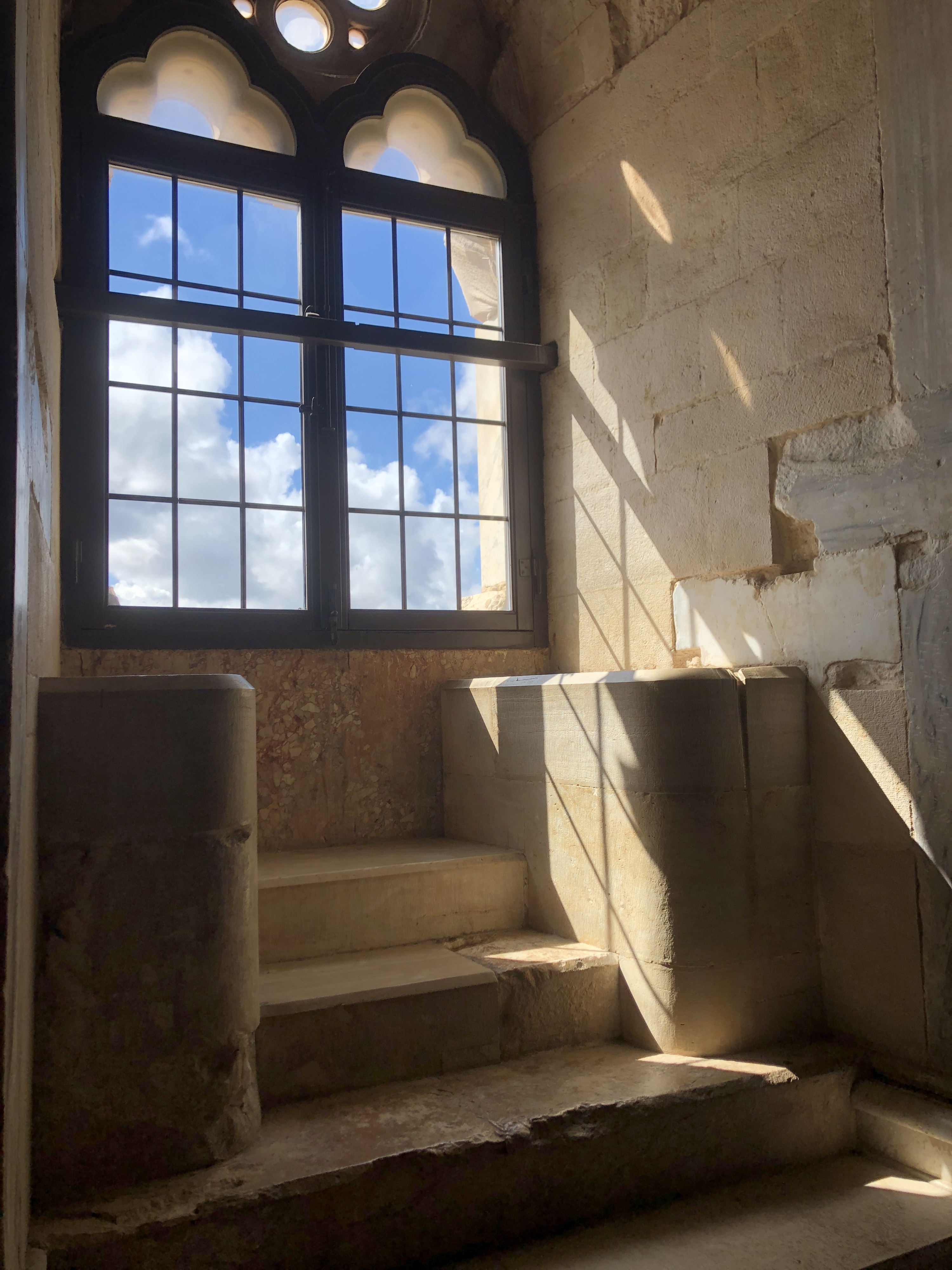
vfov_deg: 63.4
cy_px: 635
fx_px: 1027
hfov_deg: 49.7
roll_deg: +1.8
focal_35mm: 28
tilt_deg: +4.5
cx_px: 476
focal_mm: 4
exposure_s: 1/857
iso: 20
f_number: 1.8
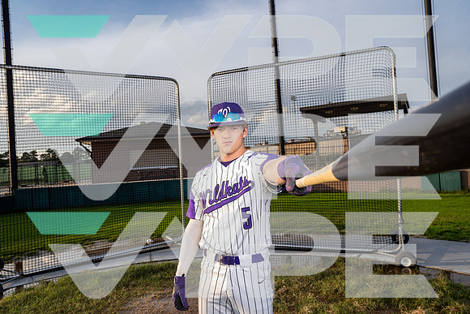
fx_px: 313
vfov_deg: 53.2
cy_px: 157
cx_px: 235
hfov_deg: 73.7
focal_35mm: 24
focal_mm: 24
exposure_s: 1/250
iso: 250
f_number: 6.3
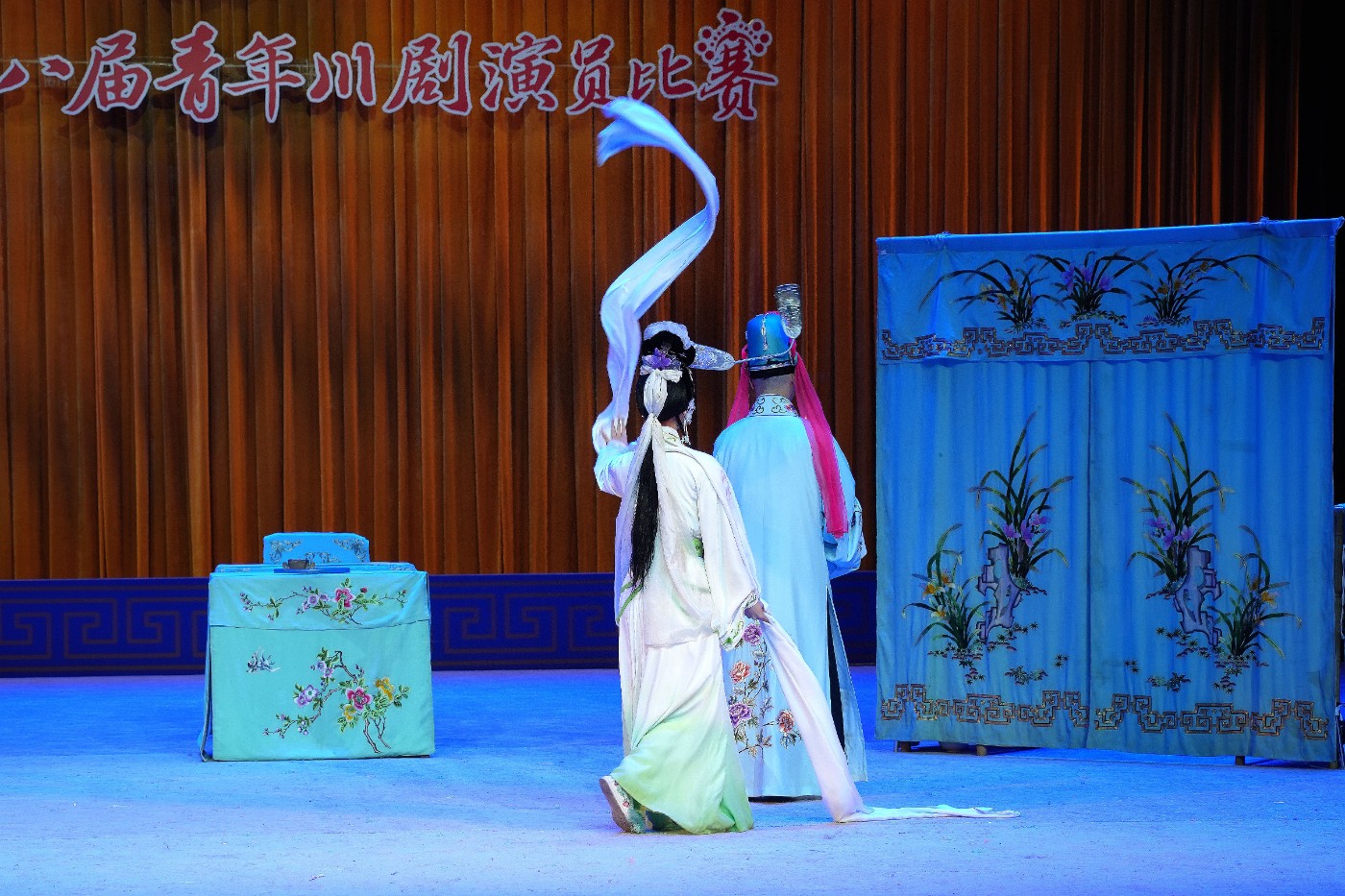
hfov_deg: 27.0
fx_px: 2802
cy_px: 448
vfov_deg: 18.2
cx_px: 672
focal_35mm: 75
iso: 500
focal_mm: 75
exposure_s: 1/160
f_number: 5
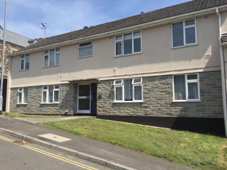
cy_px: 85
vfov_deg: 48.2
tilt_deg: +6.0
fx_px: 190
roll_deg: -1.2
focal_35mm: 29
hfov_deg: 61.7
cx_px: 114
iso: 32
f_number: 2.2
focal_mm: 4.15
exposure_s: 1/1980
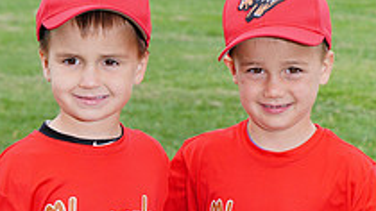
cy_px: 316
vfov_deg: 4.1
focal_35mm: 298
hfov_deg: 7.2
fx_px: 2970
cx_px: 210
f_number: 9
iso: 200
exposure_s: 1/250
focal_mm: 103
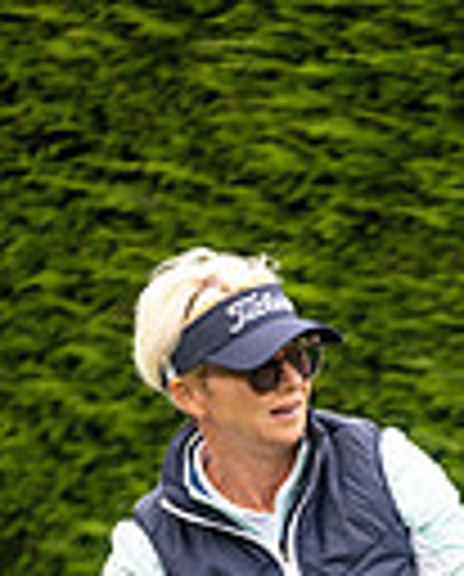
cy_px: 945
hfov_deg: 1.6
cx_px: 464
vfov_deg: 2.0
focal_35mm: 987
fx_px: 16882
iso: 500
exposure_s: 1/1000
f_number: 4
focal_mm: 300
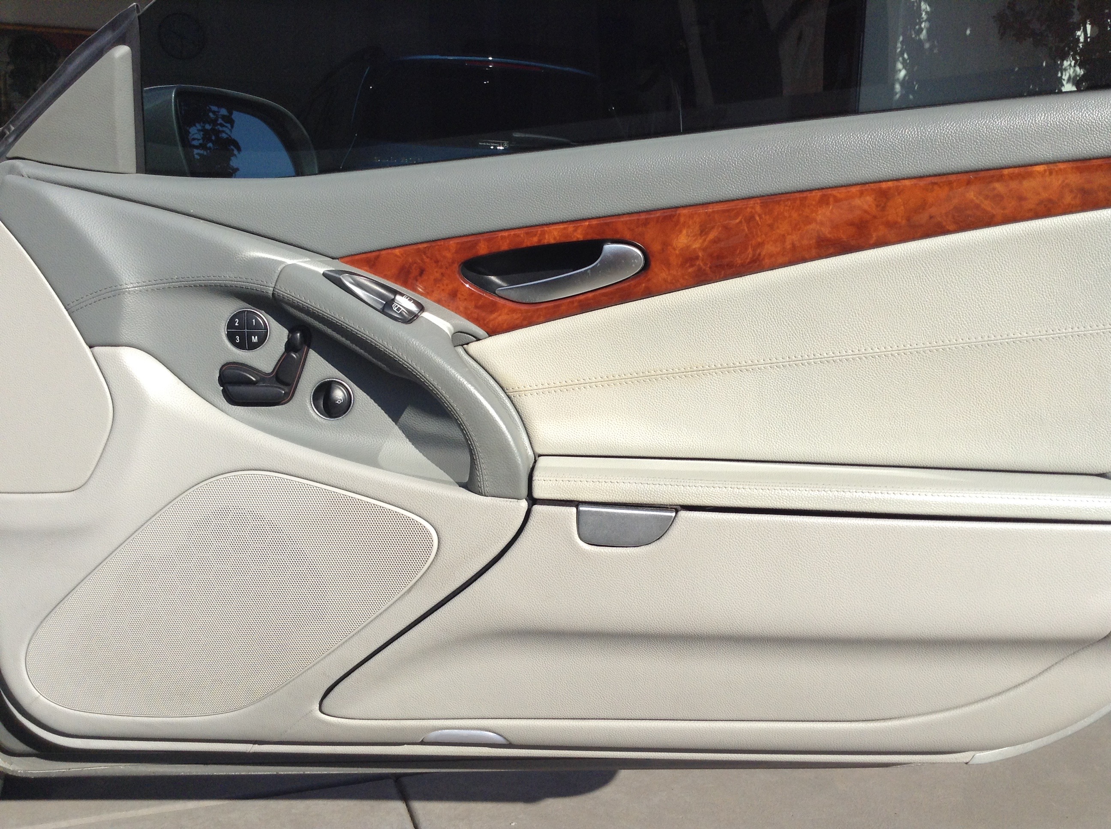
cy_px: 414
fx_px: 1058
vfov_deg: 42.8
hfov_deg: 55.4
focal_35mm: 33
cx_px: 556
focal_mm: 3.3
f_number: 2.4
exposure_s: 1/1233
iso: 25
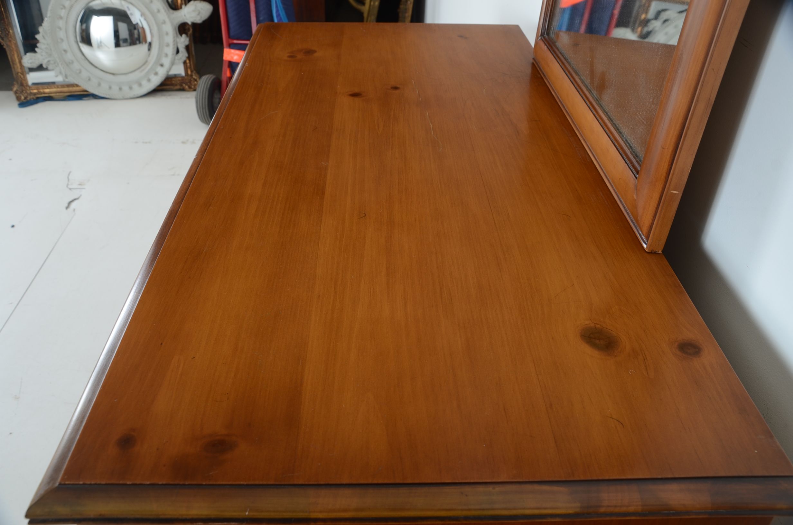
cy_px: 262
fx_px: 692
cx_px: 396
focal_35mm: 32
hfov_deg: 59.6
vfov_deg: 41.5
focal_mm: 21
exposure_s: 1/80
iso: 125
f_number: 7.1
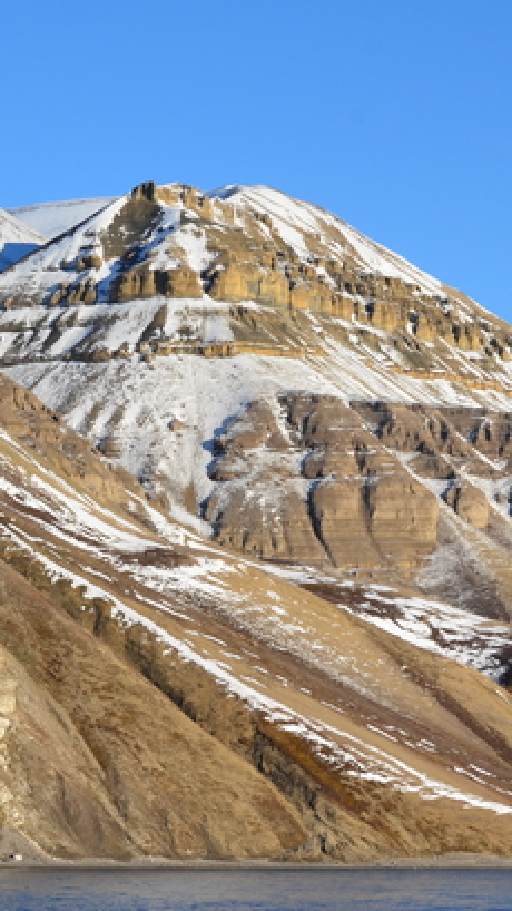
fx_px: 3235
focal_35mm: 134
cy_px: 467
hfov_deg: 9.0
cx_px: 467
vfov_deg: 16.0
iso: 200
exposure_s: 1/400
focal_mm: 50
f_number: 11
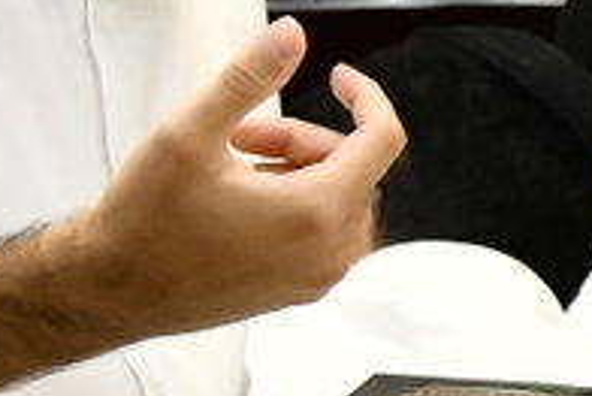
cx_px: 1199
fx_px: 6566
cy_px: -74
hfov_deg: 5.1
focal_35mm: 399
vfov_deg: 3.4
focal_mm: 56
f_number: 5.6
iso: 3200
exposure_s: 1/320
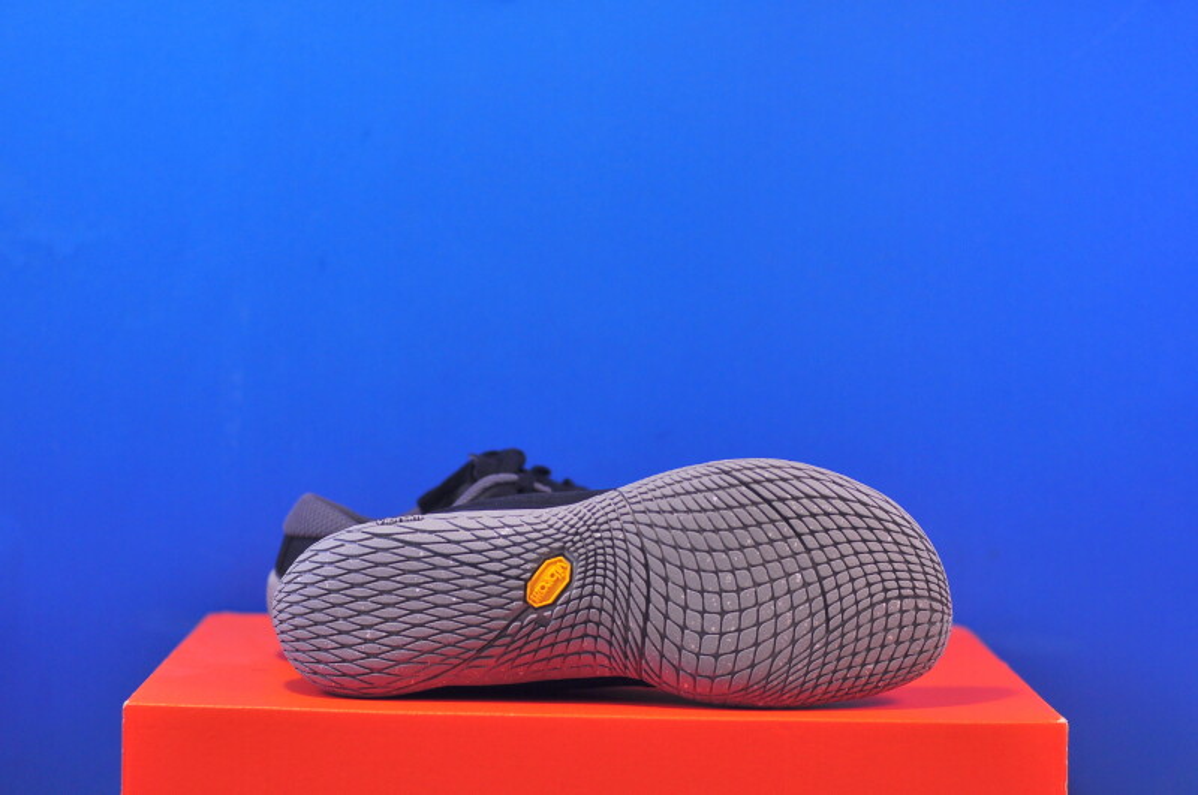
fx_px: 2492
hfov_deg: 27.0
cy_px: 398
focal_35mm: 75
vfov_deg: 18.1
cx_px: 599
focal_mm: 50
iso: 250
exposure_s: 1/320
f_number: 2.5
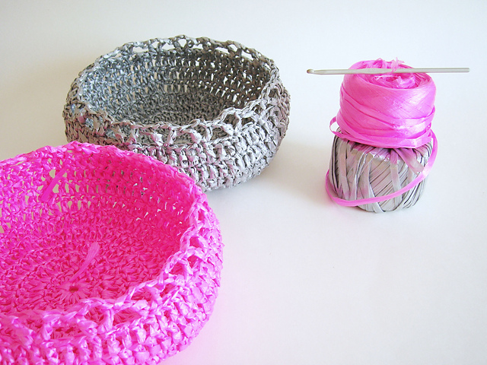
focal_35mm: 38
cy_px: 182
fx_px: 535
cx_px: 244
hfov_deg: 49.0
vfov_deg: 37.7
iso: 50
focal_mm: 6.4
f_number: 3
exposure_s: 1/4.6
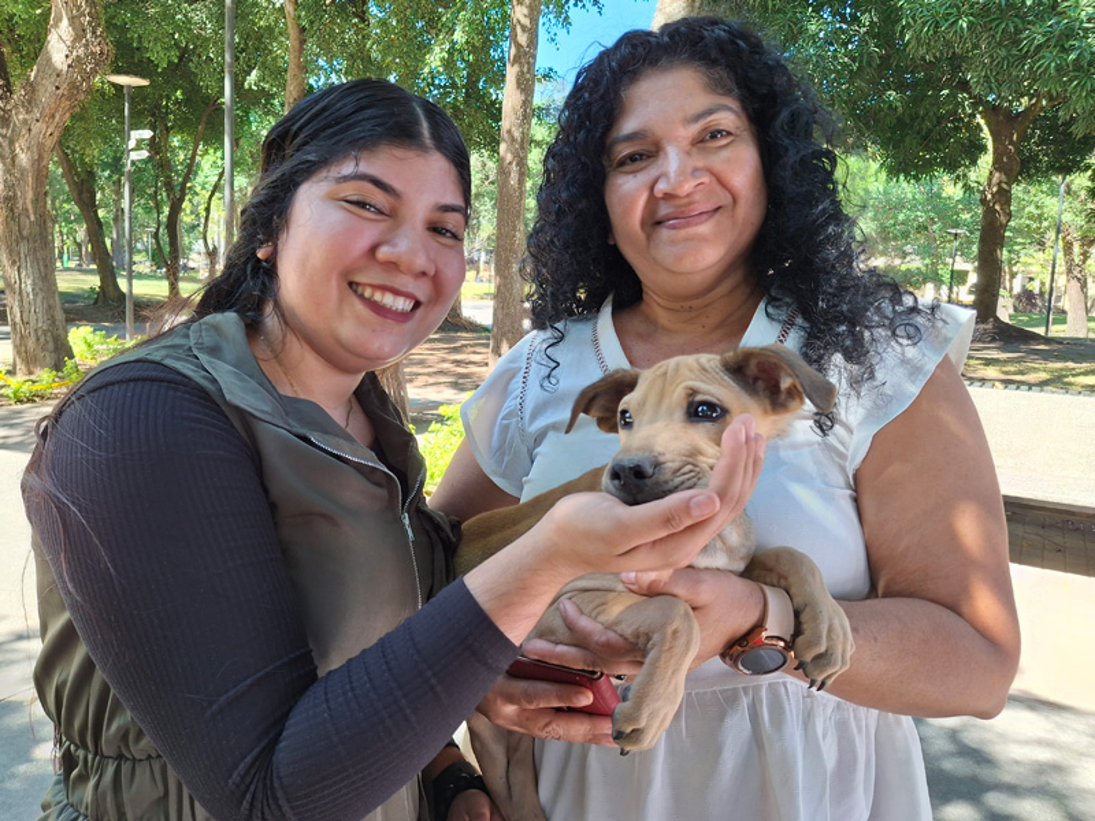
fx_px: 791
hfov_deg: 69.4
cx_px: 548
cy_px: 410
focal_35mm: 25
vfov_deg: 54.9
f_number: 1.8
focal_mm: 4.69
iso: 40
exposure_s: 1/120
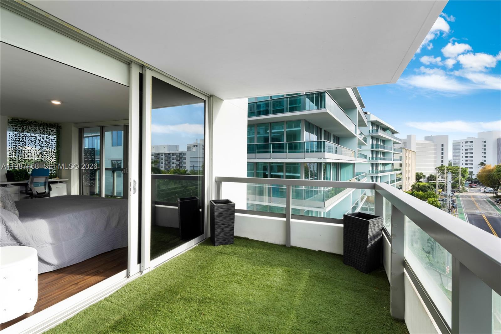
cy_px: 167
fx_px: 223
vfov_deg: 73.7
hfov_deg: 96.7
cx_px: 250
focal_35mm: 16
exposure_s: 1/10
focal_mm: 16
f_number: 11
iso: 100
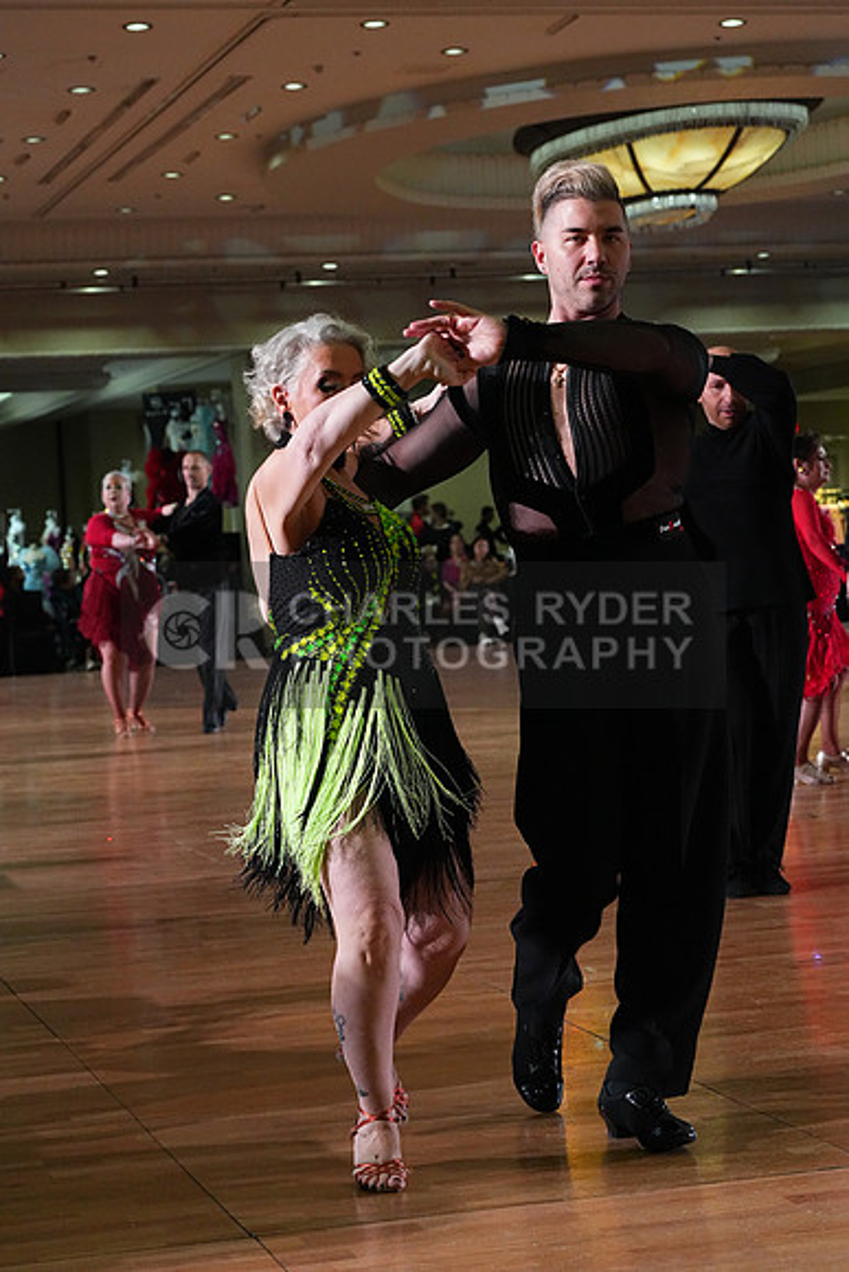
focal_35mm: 78
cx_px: 424
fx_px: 2757
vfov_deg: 26.0
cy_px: 636
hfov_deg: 17.5
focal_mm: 78
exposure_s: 1/400
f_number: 7.1
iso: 8000
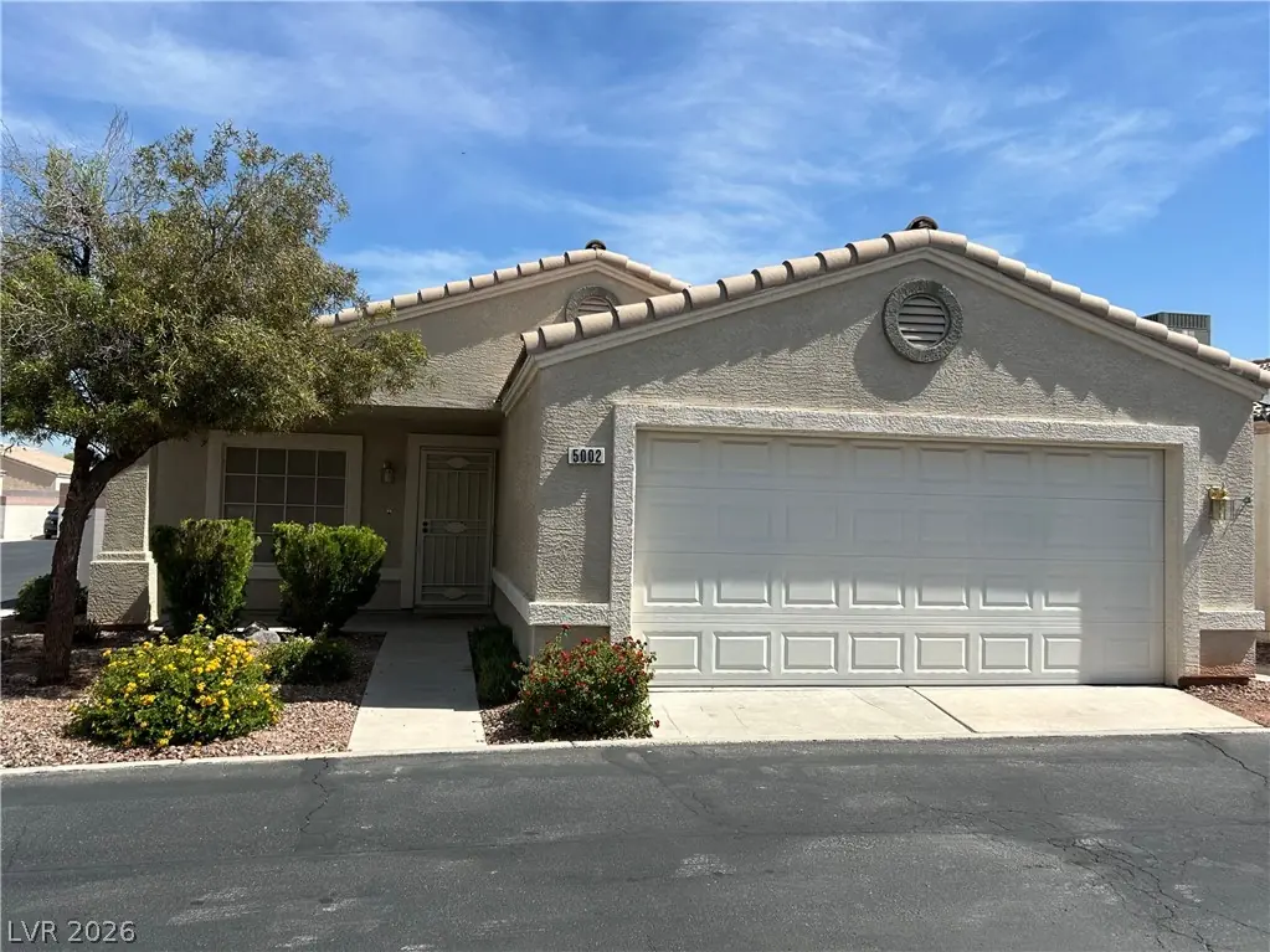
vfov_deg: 53.1
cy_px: 476
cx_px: 635
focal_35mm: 26
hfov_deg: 67.3
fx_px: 954
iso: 50
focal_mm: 5.7
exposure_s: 1/4630
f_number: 1.5
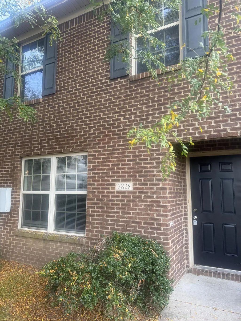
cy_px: 160
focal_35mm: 24
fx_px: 223
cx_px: 120
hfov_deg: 56.8
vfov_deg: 71.6
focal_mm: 6.76
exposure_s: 1/121
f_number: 1.78
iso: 200
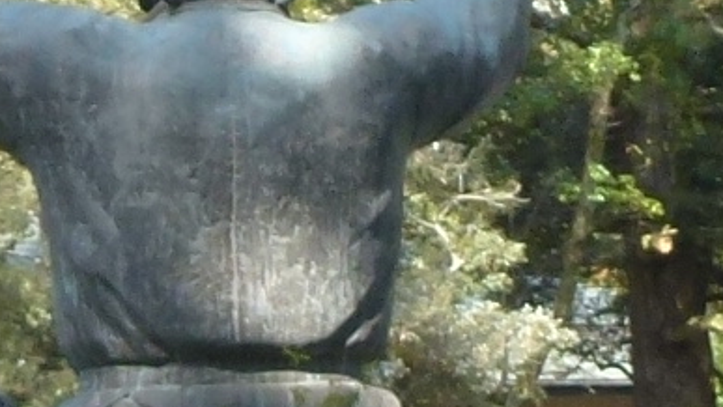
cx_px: -136
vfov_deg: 5.1
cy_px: 525
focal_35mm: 238
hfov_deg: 9.0
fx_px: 4564
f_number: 3.6
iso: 100
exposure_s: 1/125
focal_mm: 5.9
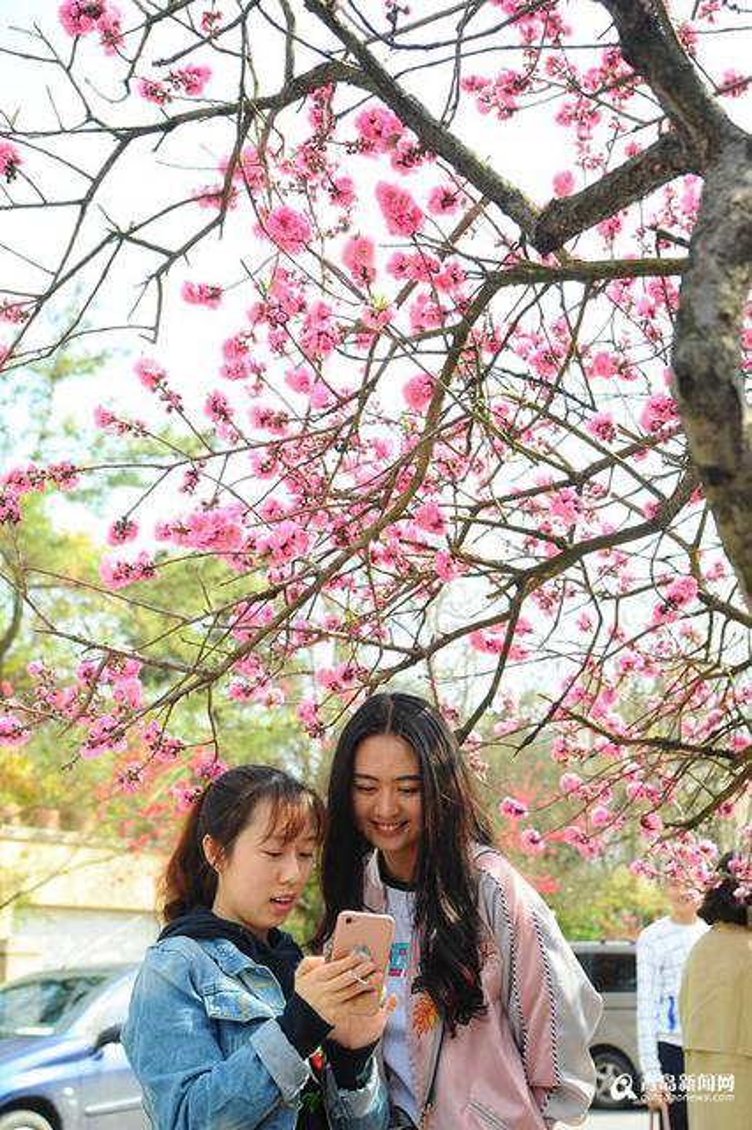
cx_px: 376
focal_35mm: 44
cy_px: 565
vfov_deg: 44.5
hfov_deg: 30.5
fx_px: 1380
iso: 200
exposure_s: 1/200
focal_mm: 44
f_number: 5
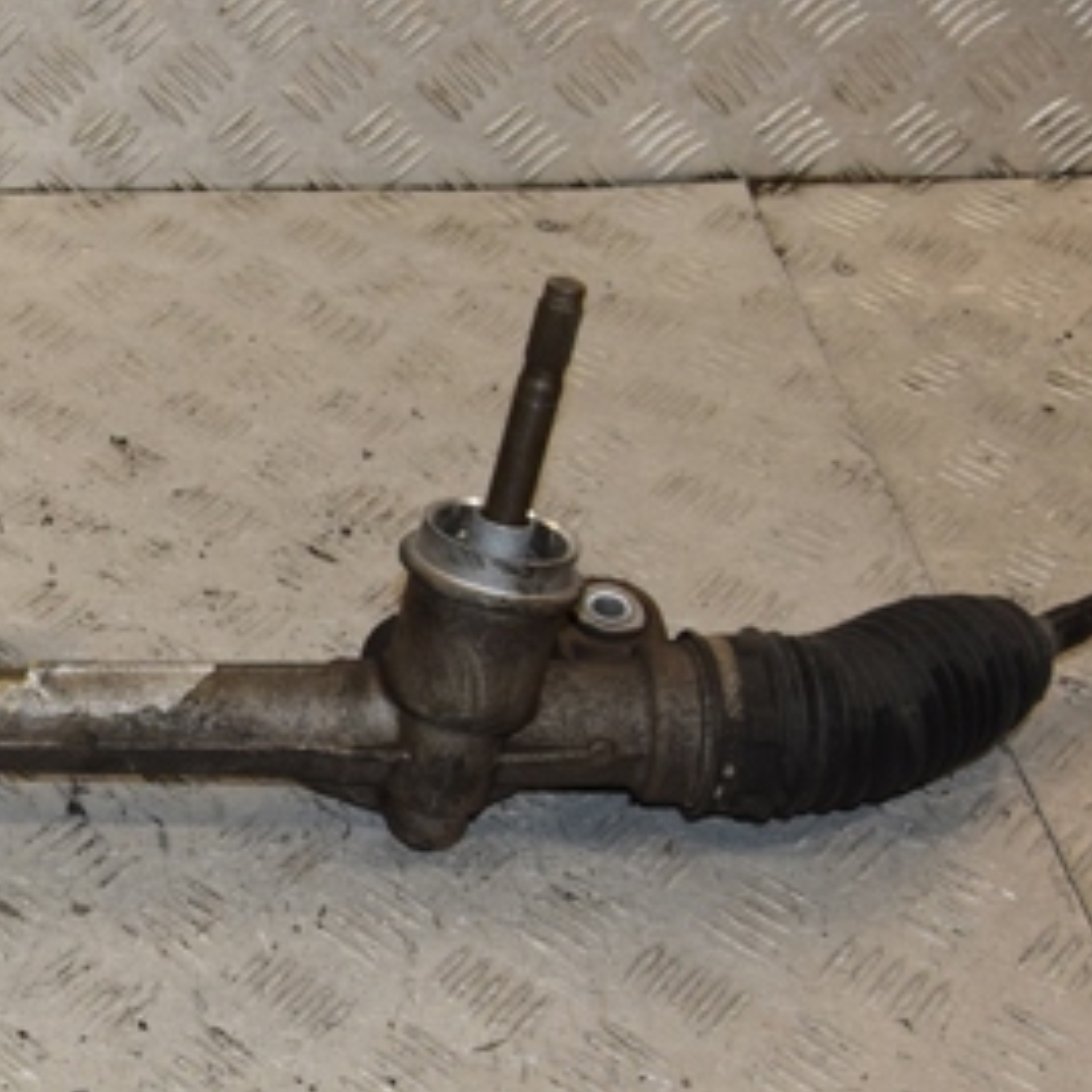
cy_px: 550
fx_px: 2605
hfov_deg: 22.4
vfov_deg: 23.7
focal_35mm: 73
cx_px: -90
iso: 800
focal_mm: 24
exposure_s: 1/200
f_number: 8
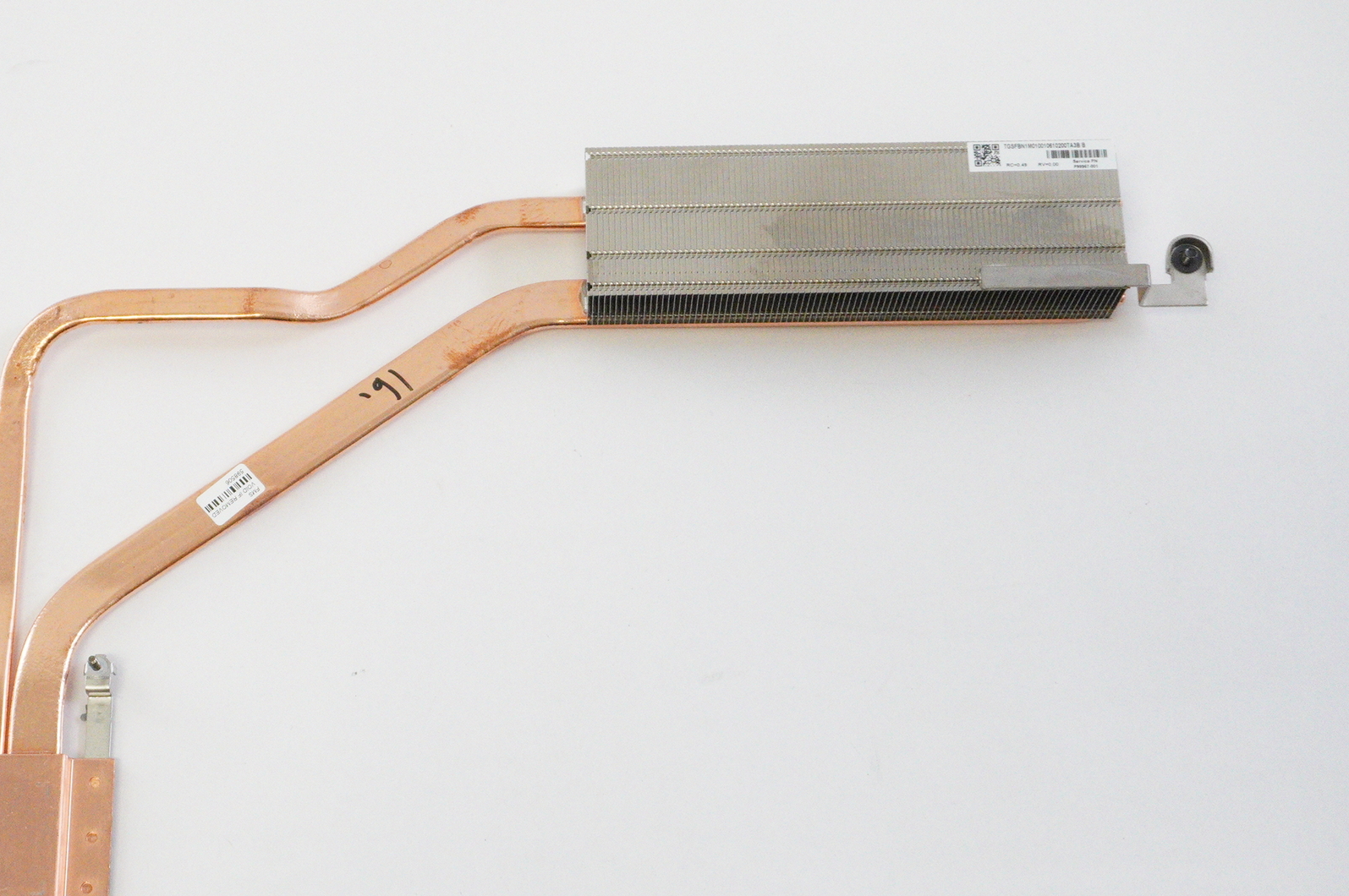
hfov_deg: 33.8
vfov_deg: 22.9
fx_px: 2200
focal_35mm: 59
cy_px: 583
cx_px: 447
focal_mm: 25
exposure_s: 1/320
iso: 5000
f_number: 5.6
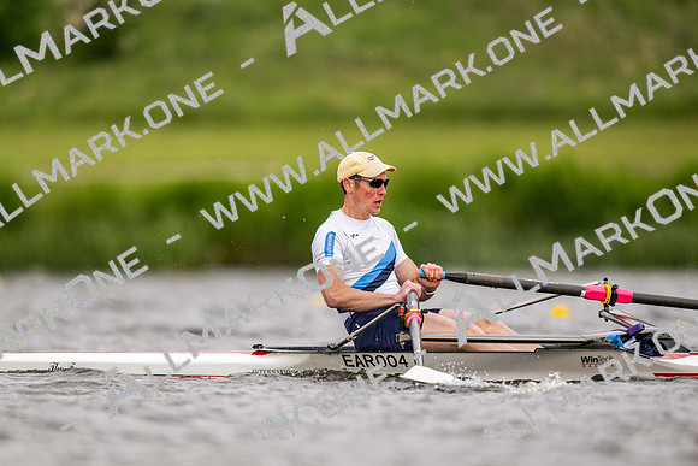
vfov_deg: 2.3
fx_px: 11636
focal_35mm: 600
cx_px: 349
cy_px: 233
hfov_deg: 3.4
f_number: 4
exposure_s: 1/2500
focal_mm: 600
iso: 720
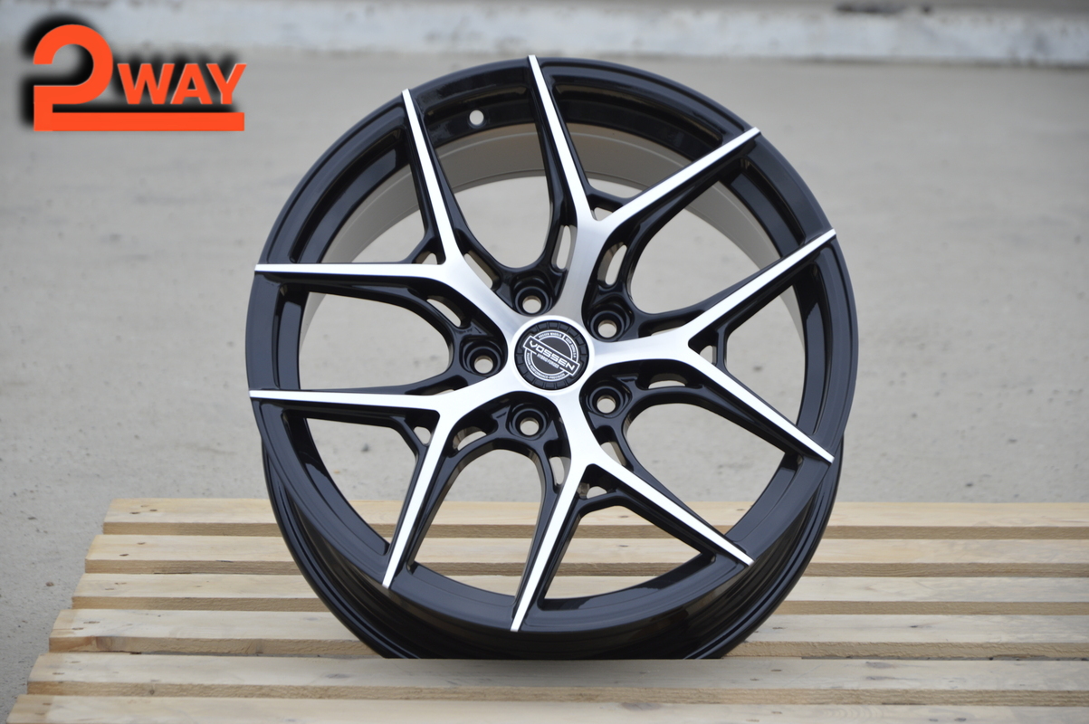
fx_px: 4760
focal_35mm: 158
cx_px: 544
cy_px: 362
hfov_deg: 13.1
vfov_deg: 8.7
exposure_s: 1/125
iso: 160
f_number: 5.6
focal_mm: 105
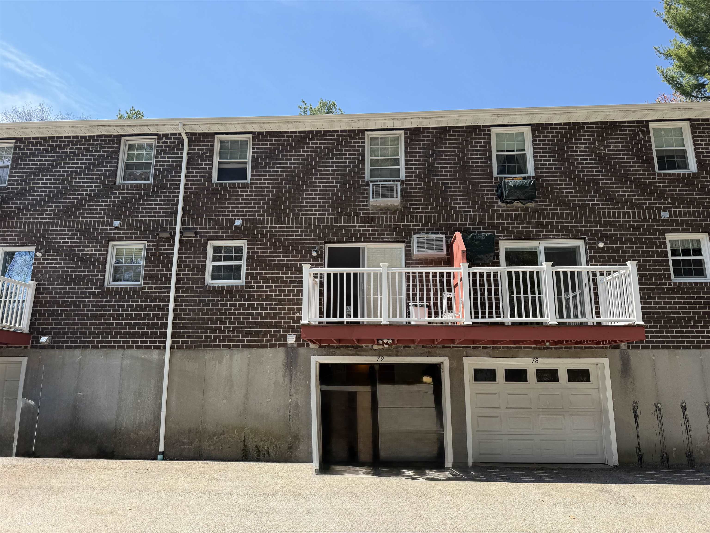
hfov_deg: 71.6
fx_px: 492
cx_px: 355
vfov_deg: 56.8
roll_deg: -1.9
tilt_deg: +13.3
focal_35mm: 24
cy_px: 266
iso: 80
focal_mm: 6.76
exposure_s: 1/1553
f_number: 1.78
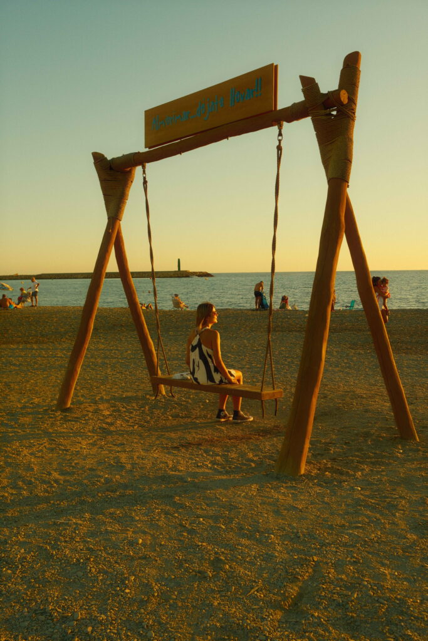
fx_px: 624
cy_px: 320
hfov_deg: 37.9
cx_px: 214
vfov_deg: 54.4
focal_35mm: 35
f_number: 5
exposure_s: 1/1000
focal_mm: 23
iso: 640
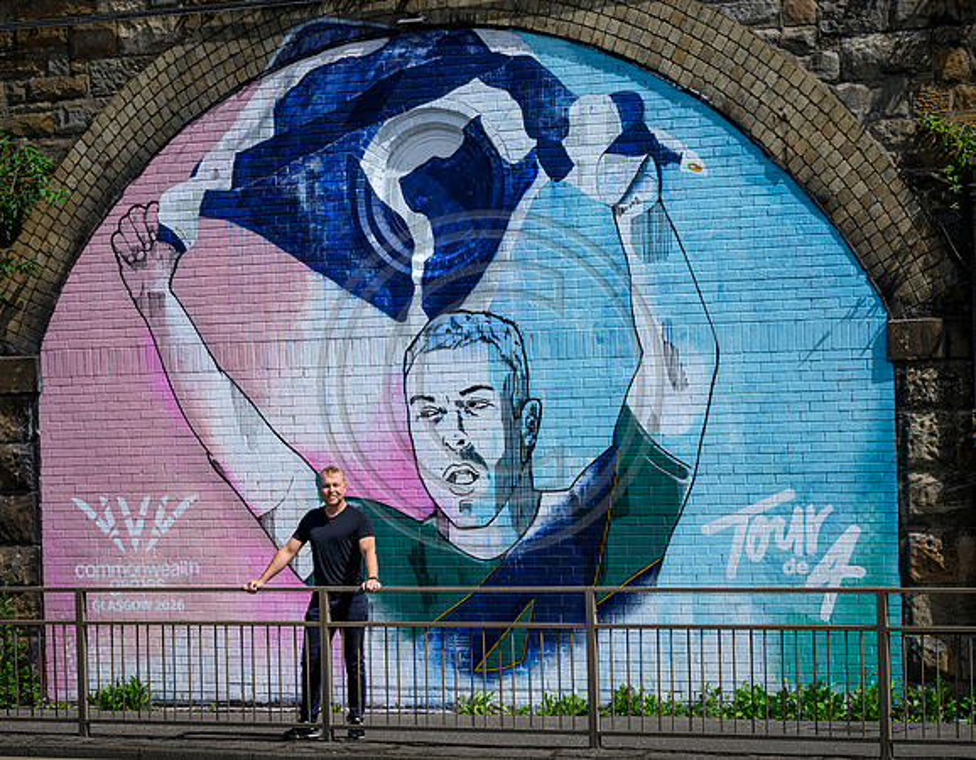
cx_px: 450
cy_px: 397
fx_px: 3457
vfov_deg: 12.5
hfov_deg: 16.1
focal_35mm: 121
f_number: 5.6
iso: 160
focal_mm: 102
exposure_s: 1/1250
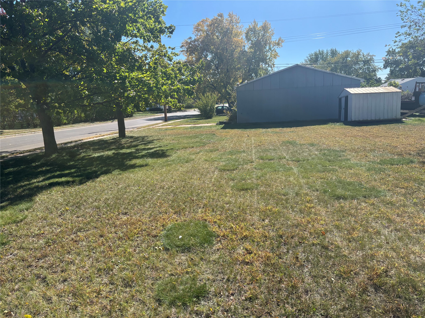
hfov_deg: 67.3
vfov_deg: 53.1
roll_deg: +3.4
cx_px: 212
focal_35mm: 26
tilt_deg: -10.1
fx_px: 319
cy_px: 159
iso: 50
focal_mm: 5.96
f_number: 1.6
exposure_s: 1/2024
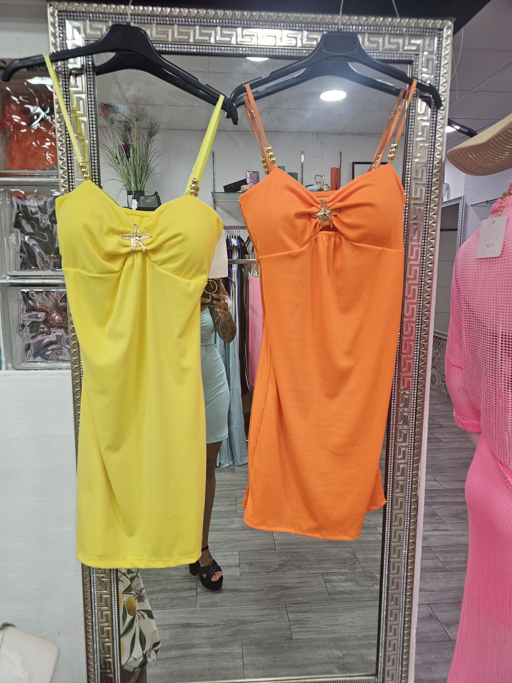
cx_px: 256
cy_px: 342
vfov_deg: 73.9
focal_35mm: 23
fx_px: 454
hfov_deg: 58.9
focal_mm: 6.3
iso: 80
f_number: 1.7
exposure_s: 1/100
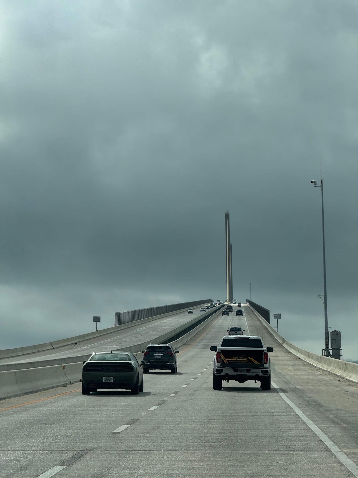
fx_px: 1655
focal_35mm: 120
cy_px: 239
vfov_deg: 16.4
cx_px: 179
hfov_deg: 12.3
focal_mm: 15.66
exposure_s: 1/3891
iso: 64
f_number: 2.8
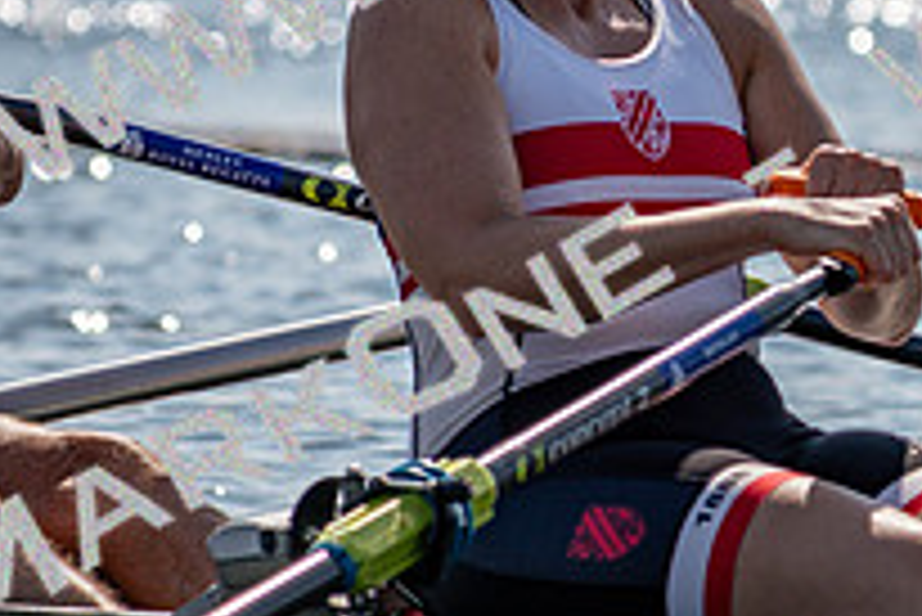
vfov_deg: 2.4
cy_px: 191
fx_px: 14531
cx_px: 540
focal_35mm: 567
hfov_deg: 3.6
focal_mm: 200
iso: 125
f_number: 5.6
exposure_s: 1/1600
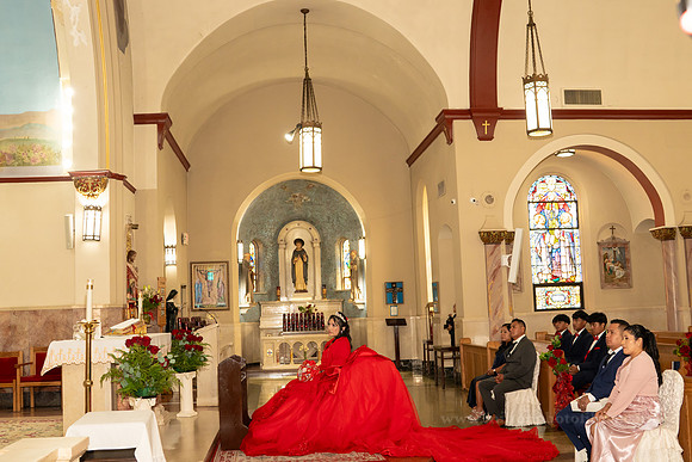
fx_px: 692
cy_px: 231
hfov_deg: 53.1
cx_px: 346
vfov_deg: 36.9
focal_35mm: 36
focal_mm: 24
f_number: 3.2
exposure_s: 1/80
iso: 1000
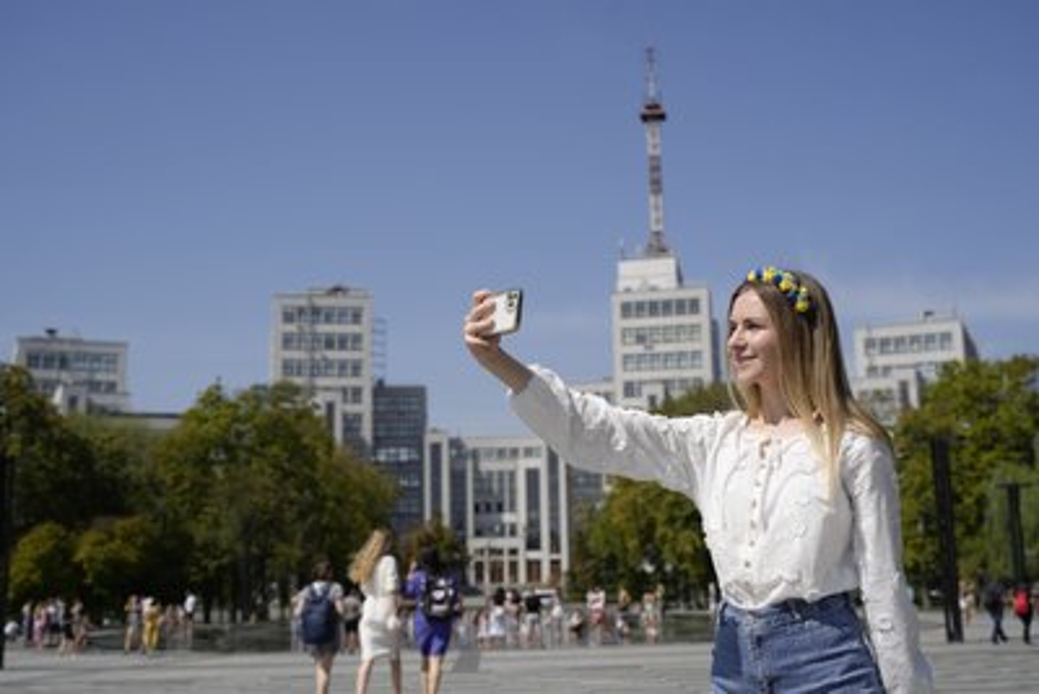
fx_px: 1328
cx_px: 520
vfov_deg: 29.3
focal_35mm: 46
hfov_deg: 42.7
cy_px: 347
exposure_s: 1/1250
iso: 100
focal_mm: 46
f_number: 5
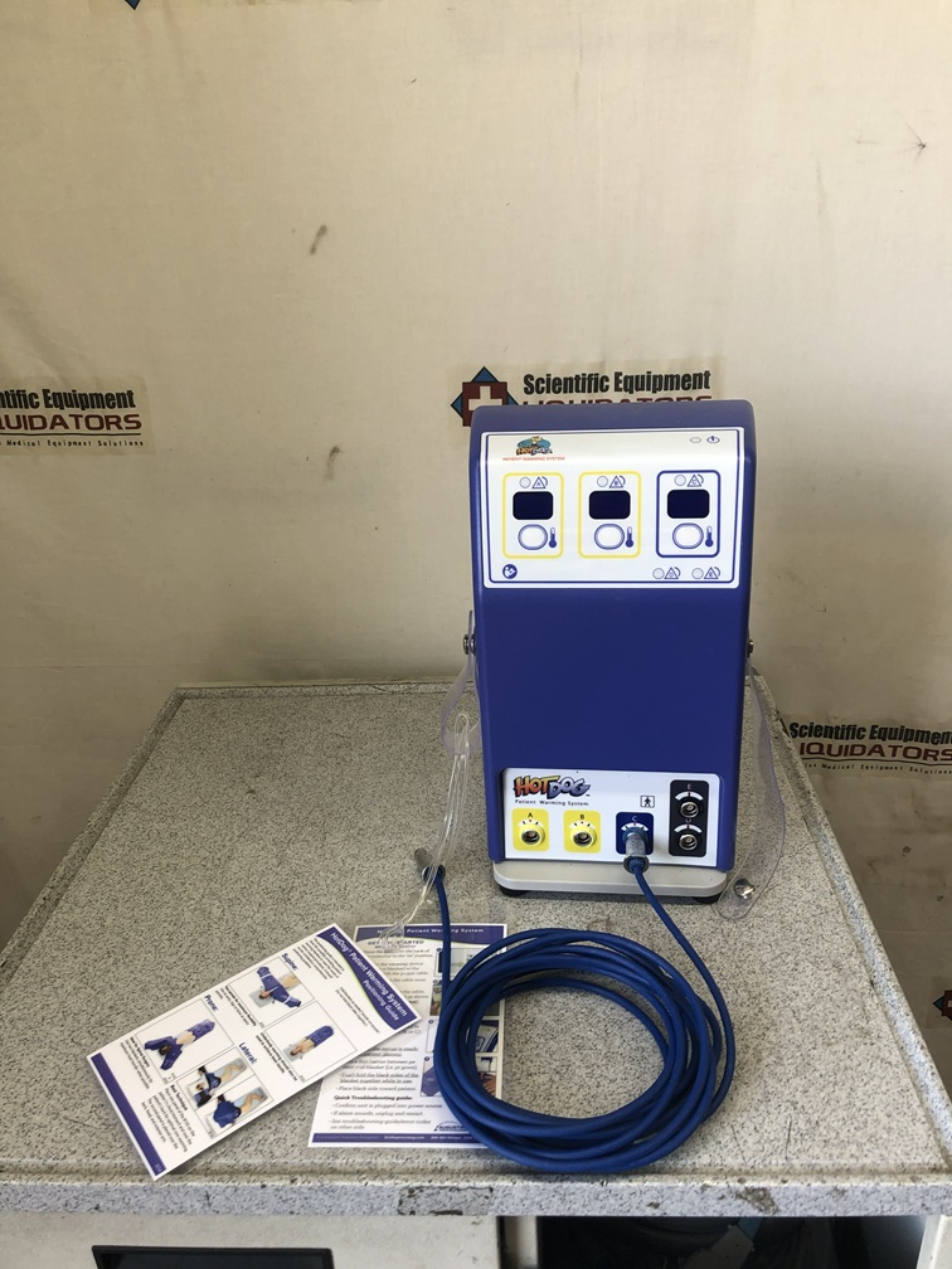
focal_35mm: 28
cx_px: 476
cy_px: 634
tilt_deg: -21.2
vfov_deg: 63.4
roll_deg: -0.9
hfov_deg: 49.7
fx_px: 1027
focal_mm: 3.99
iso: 32
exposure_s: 1/120
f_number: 1.8
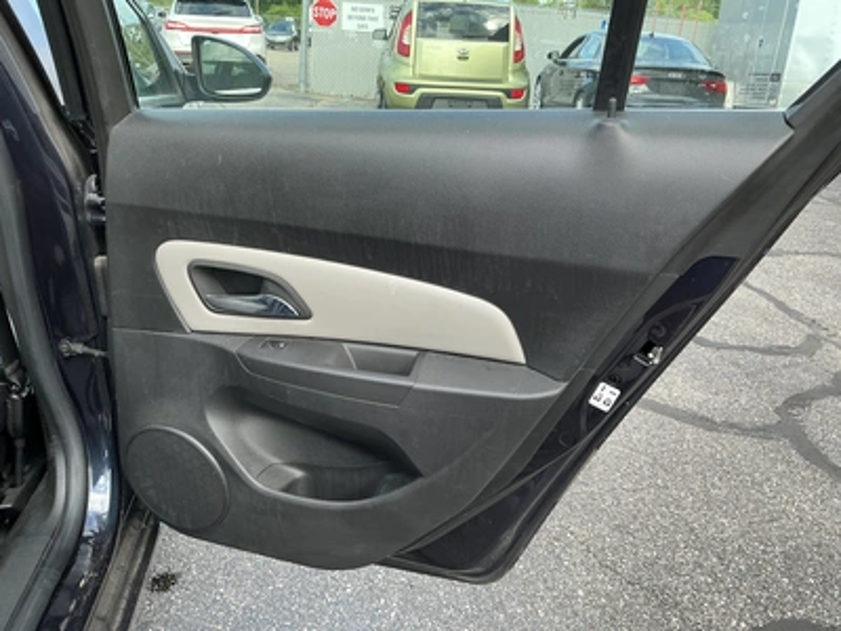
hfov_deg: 63.4
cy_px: 316
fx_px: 680
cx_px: 420
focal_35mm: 28
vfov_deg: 49.7
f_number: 1.8
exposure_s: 1/122
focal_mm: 3
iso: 20
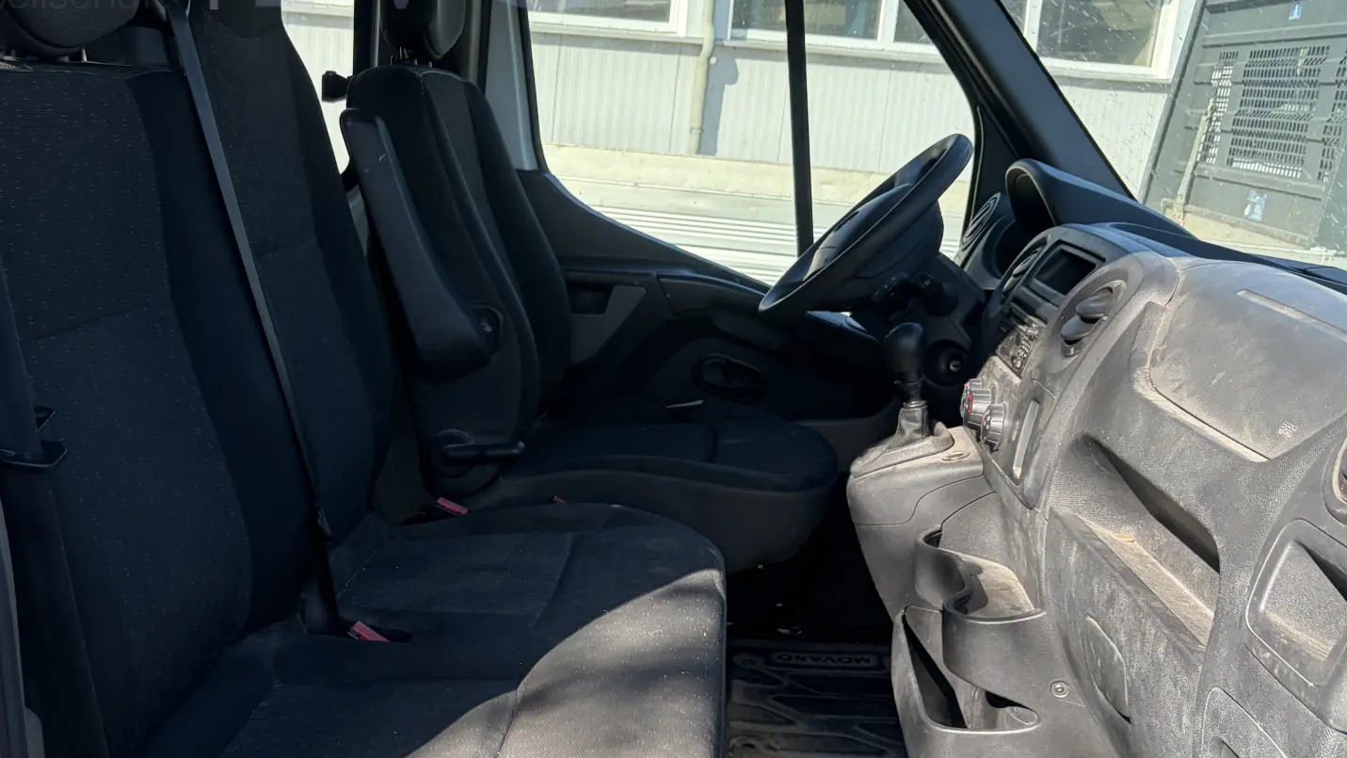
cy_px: 411
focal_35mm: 38
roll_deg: -0.5
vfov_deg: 31.2
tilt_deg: -13.7
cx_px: 467
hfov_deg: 51.9
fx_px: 1357
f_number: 1.6
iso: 64
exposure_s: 1/1016
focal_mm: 5.96
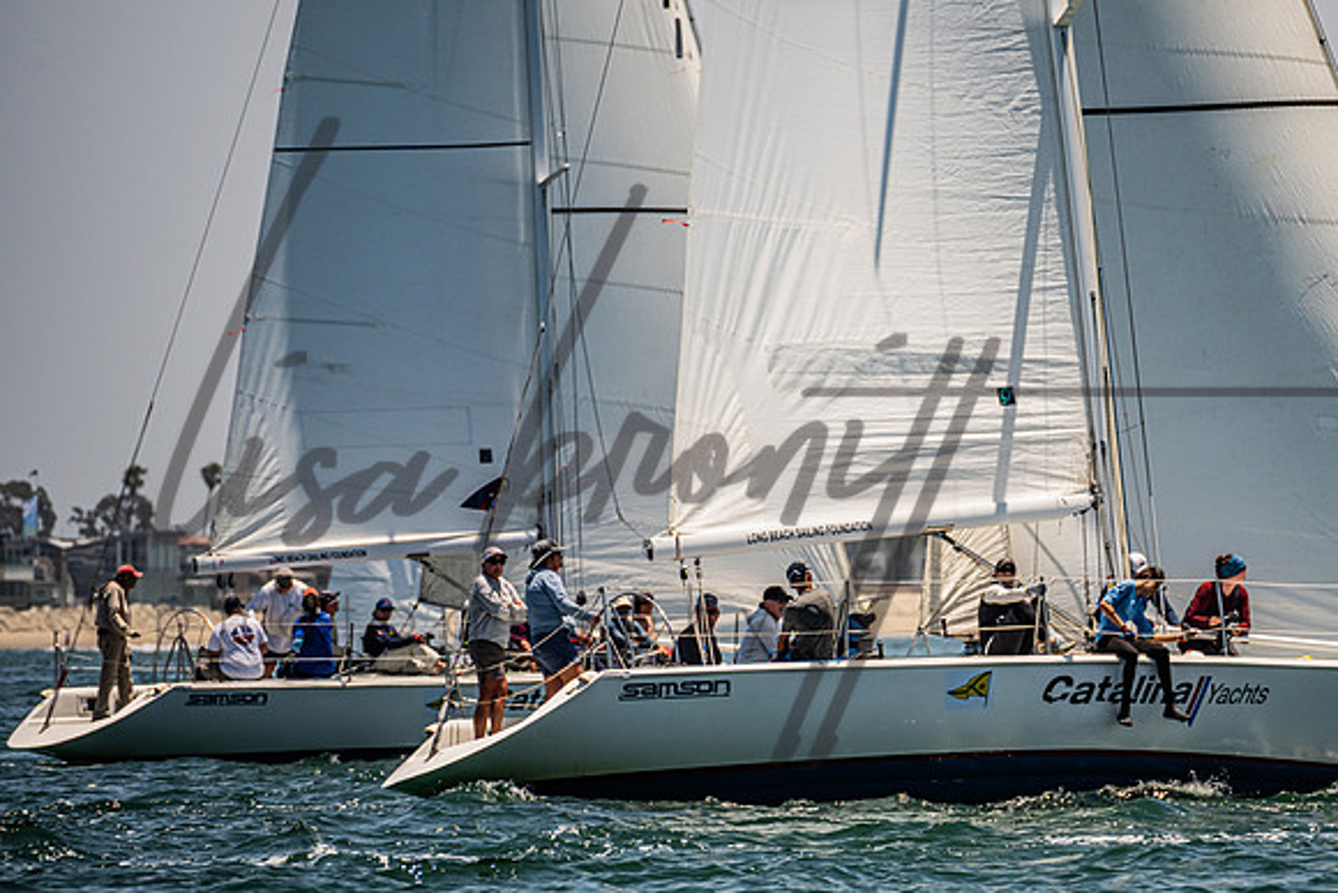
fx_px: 19450
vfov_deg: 2.6
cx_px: 848
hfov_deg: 3.9
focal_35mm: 523
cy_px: 434
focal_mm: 400
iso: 400
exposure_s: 1/2500
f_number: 8
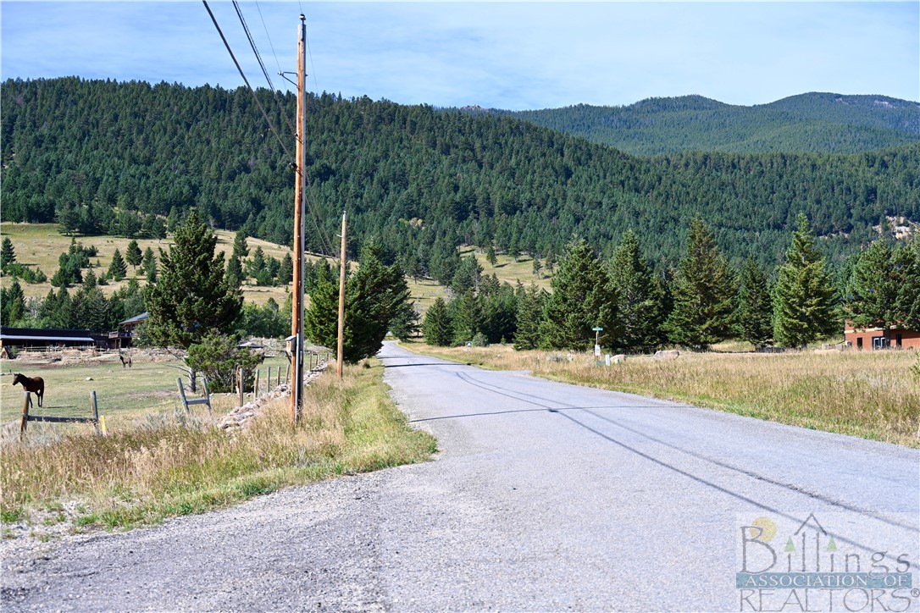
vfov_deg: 22.3
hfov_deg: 32.9
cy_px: 306
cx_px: 460
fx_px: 1559
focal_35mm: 61
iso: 100
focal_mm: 61
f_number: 6.3
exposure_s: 1/320
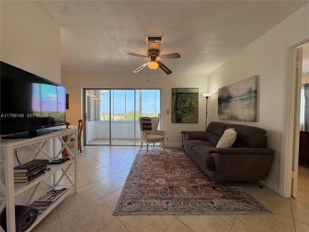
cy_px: 116
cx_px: 154
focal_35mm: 14
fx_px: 125
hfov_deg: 102.1
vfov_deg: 85.7
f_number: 2.2
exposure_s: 1/120
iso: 80
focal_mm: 2.22
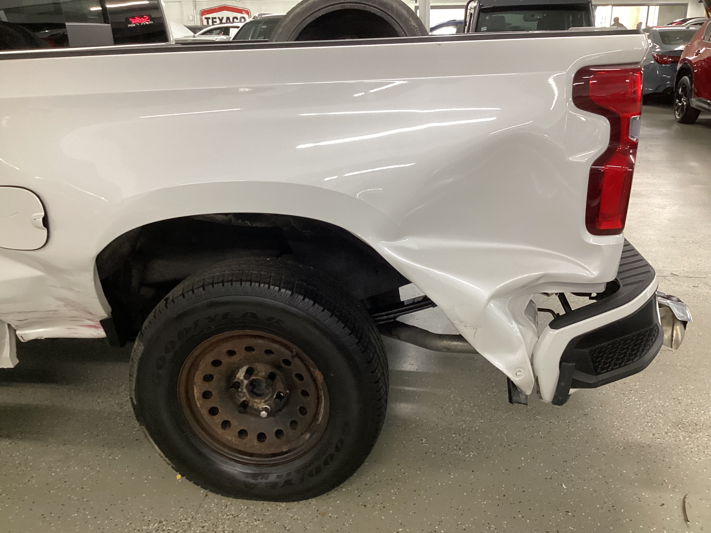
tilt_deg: -20.8
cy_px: 266
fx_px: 637
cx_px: 356
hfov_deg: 58.4
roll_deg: +1.1
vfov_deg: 45.4
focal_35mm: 31
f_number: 2.4
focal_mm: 3.3
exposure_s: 1/50
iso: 200
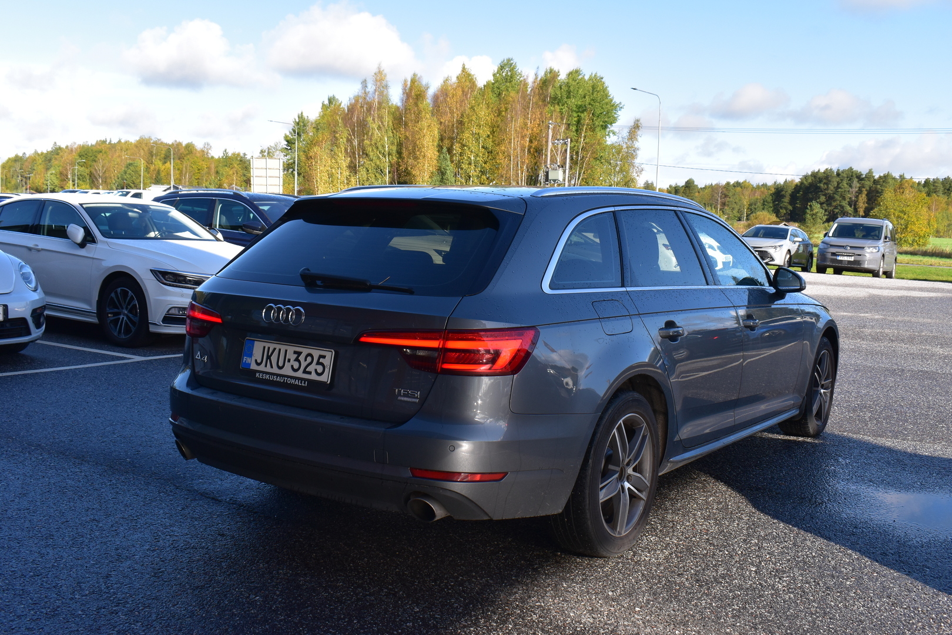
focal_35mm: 36
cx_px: 476
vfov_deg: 36.9
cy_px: 318
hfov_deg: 53.1
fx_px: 952
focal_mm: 24
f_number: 11
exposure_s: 1/250
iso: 400
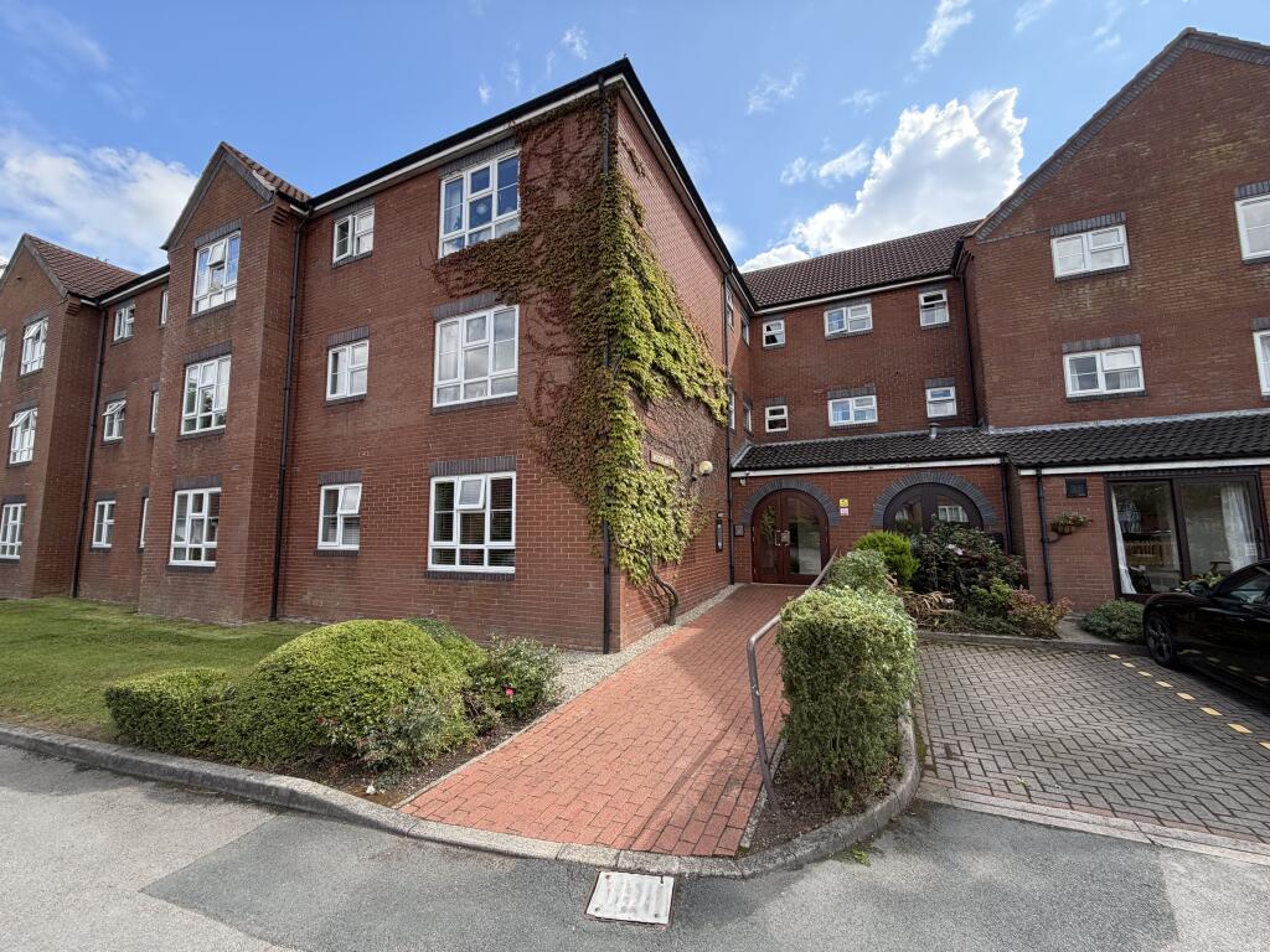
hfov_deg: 102.1
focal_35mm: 14
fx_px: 514
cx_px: 635
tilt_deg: +6.5
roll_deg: +0.4
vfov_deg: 85.7
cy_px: 476
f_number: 2.2
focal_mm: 2.22
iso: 50
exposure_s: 1/502
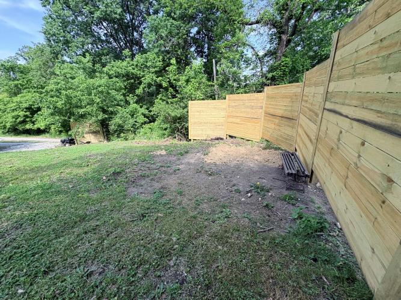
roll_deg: +4.2
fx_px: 162
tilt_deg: -17.9
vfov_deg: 85.7
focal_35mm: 14
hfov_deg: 102.1
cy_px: 150
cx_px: 200
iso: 40
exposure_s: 1/464
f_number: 2.2
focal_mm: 2.22
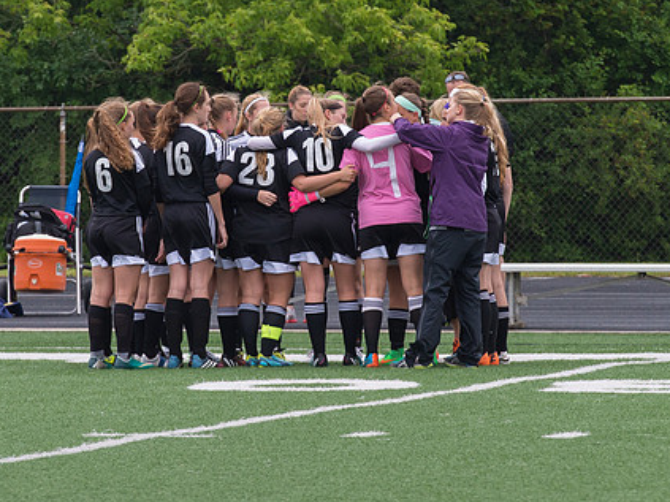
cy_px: 206
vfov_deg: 3.3
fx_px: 8707
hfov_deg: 4.4
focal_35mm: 450
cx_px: 288
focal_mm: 200
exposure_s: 1/320
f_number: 7.1
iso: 800
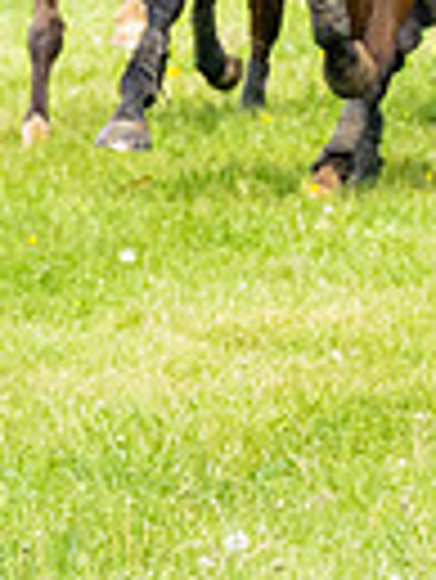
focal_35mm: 2140
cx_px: -326
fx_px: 35879
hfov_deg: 0.7
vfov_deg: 0.9
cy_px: -289
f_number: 5.6
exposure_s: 1/1600
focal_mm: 200
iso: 400
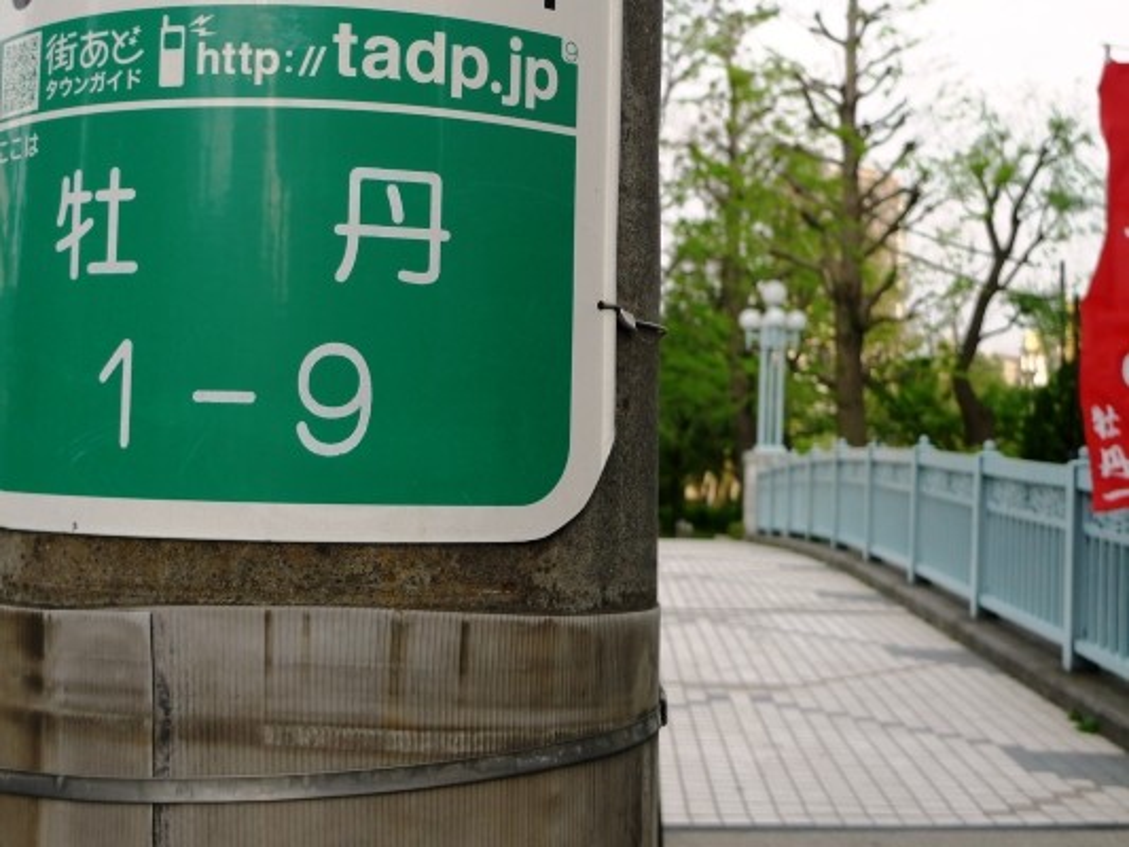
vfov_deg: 32.9
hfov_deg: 42.9
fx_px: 1435
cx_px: 564
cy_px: 424
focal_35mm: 44
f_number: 2.8
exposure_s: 1/320
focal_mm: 9.3
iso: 80
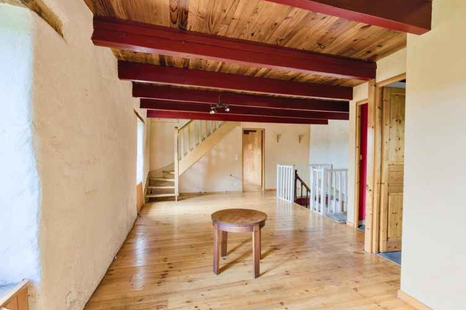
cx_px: 243
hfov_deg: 93.2
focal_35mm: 17
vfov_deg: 70.4
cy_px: 163
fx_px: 220
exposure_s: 1/80
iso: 800
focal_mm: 16
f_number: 8
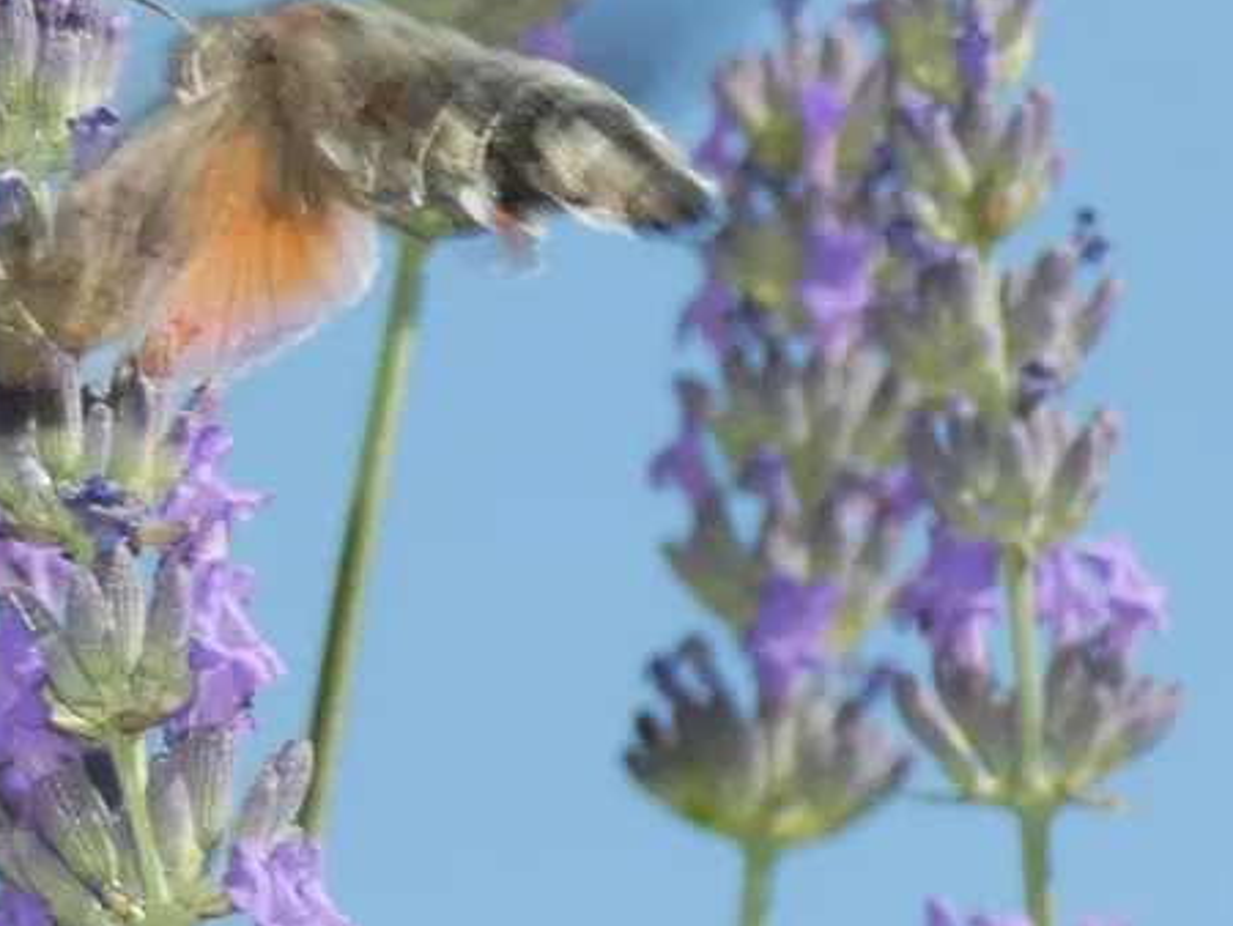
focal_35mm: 192
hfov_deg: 10.3
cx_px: 496
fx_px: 6843
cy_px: 279
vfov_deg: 7.7
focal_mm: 24.2
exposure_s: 1/250
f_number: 5.3
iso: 80
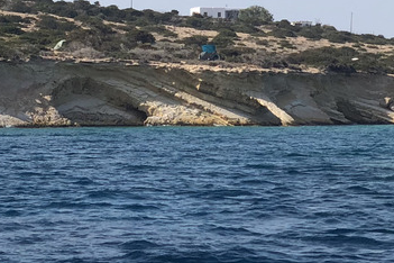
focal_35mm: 185
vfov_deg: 7.4
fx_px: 2025
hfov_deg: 10.8
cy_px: 36
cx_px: -152
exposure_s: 1/1230
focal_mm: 6
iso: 16
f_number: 2.4
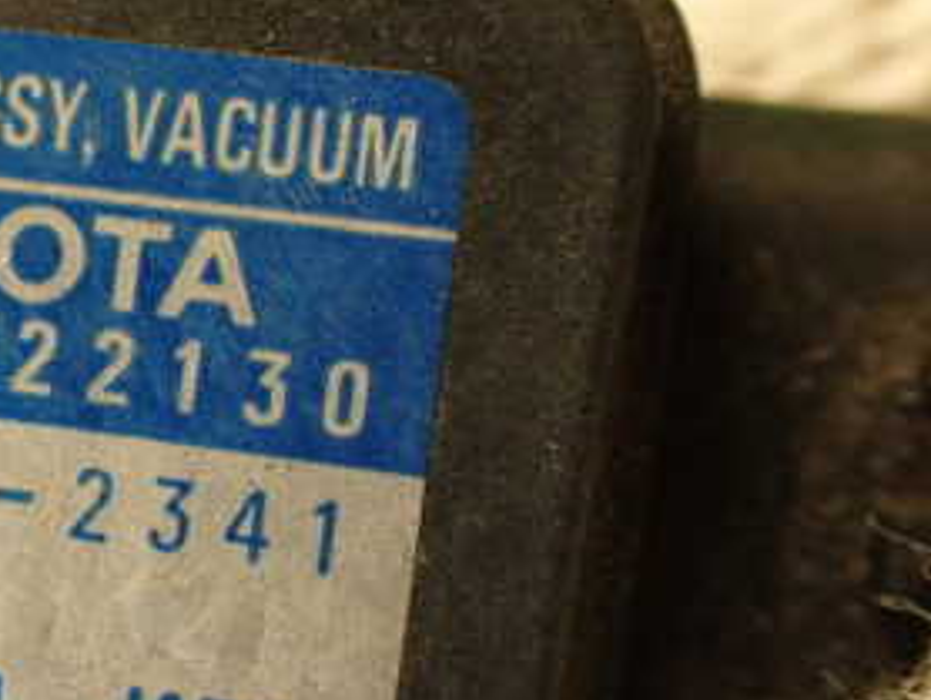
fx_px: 1857
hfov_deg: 26.7
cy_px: 395
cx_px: 10
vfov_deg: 21.3
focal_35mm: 69
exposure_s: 1/30
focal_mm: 5.79
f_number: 2.4
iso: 400
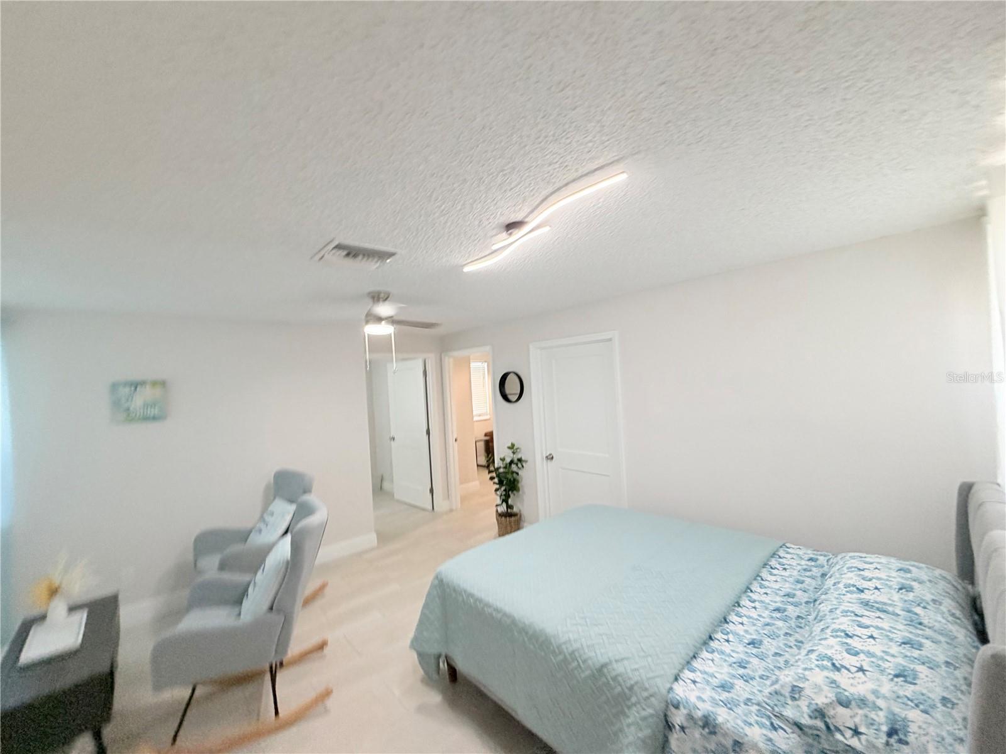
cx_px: 503
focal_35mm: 14
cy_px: 377
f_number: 2.2
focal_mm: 2.22
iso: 160
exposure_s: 1/60
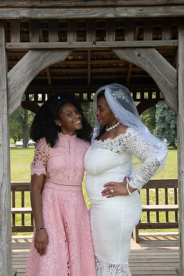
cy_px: 138
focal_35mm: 55
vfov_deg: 36.2
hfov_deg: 24.6
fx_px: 422
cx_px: 92
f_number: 6.3
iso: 800
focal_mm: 53
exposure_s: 1/1600
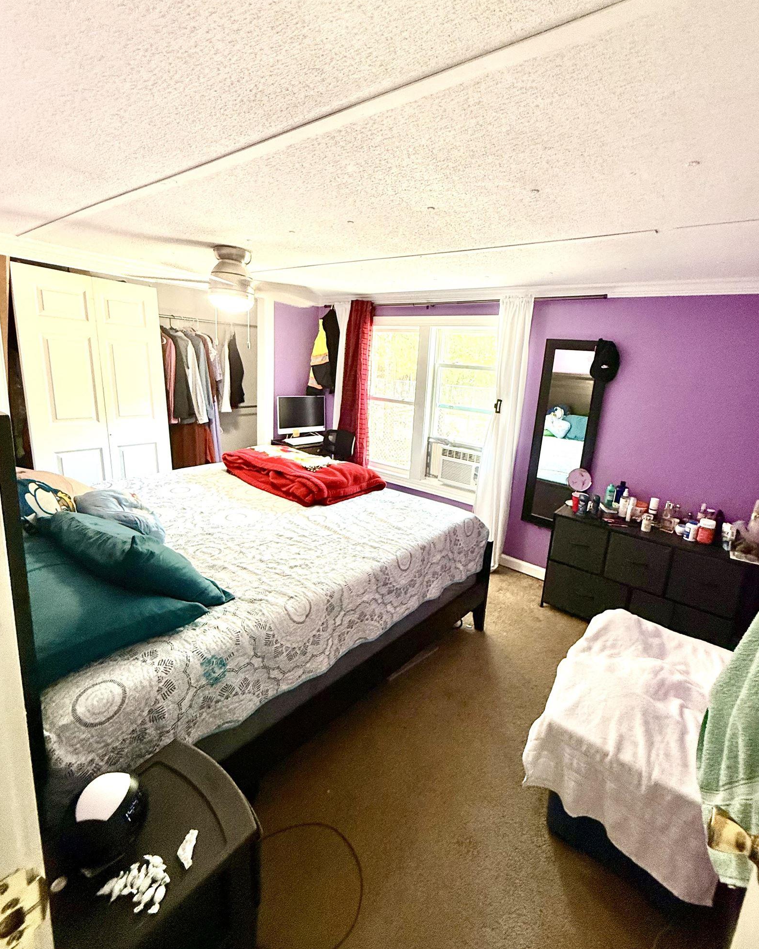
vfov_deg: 93.1
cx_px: 407
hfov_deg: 80.2
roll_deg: -4.8
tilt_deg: -11.4
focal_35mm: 16
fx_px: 449
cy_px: 454
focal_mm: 2.22
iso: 250
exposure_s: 1/60
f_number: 2.2
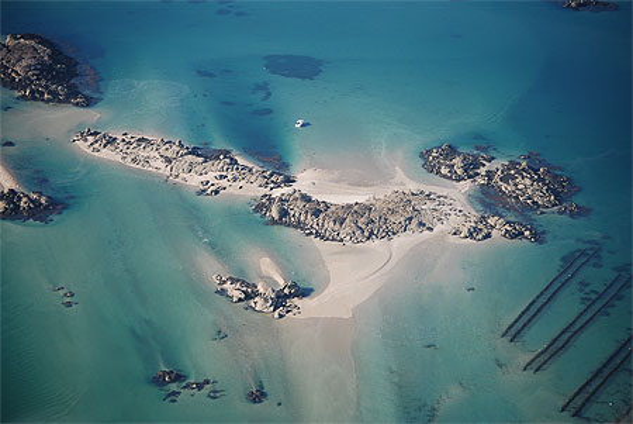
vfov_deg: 9.6
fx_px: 2508
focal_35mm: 142
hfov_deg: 14.4
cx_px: 316
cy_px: 212
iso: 200
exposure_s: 1/500
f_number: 5.6
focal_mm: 95
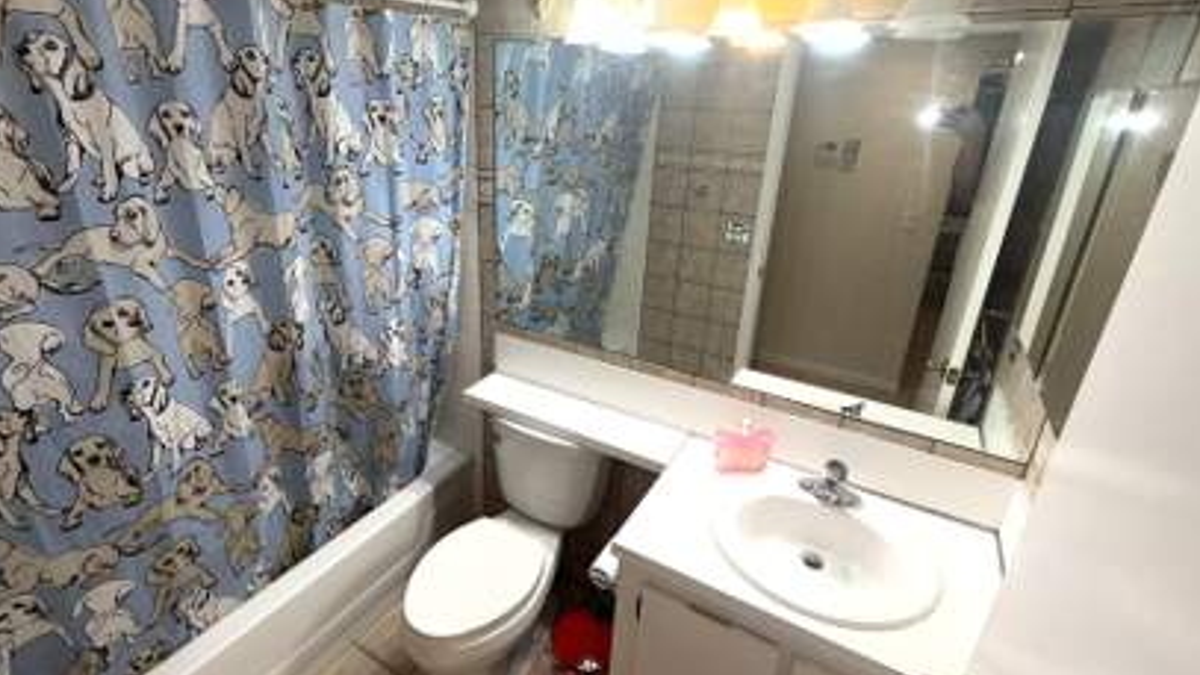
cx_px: 554
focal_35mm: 18
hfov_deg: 92.5
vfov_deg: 61.0
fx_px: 573
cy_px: 318
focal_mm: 2.22
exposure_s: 1/122
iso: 32
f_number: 2.2
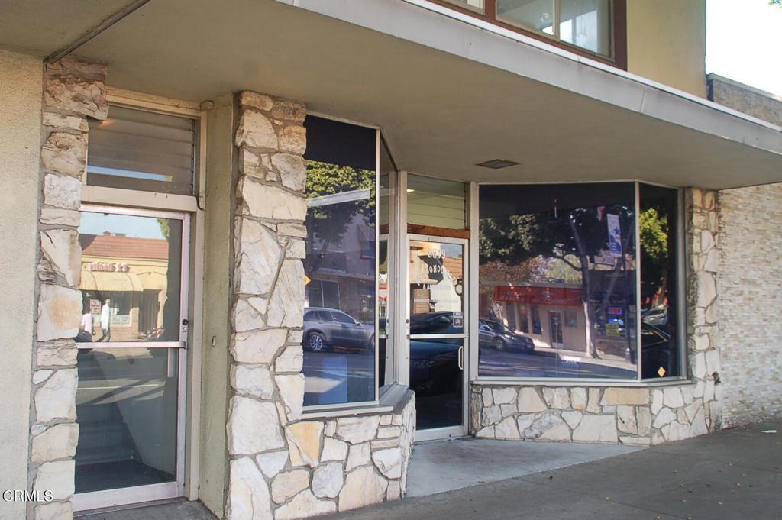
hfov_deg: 51.3
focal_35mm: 38
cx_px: 391
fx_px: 814
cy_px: 260
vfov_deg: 35.4
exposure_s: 1/125
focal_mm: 25
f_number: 5.6
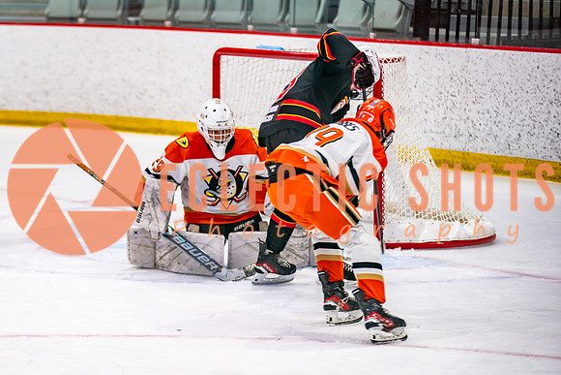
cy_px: 215
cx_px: 160
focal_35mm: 176
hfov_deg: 11.7
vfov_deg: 7.8
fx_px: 2743
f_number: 2.8
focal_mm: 123
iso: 800
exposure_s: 1/640
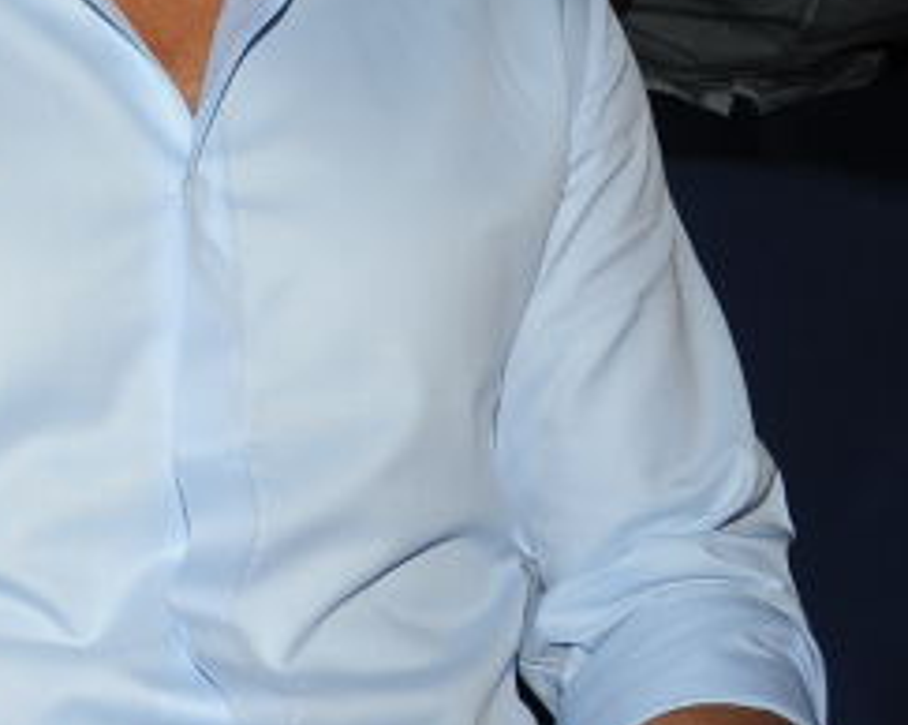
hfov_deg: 17.1
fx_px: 2551
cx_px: -646
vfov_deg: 16.1
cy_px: 228
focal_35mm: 95
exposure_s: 1/125
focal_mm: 24
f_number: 13
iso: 200
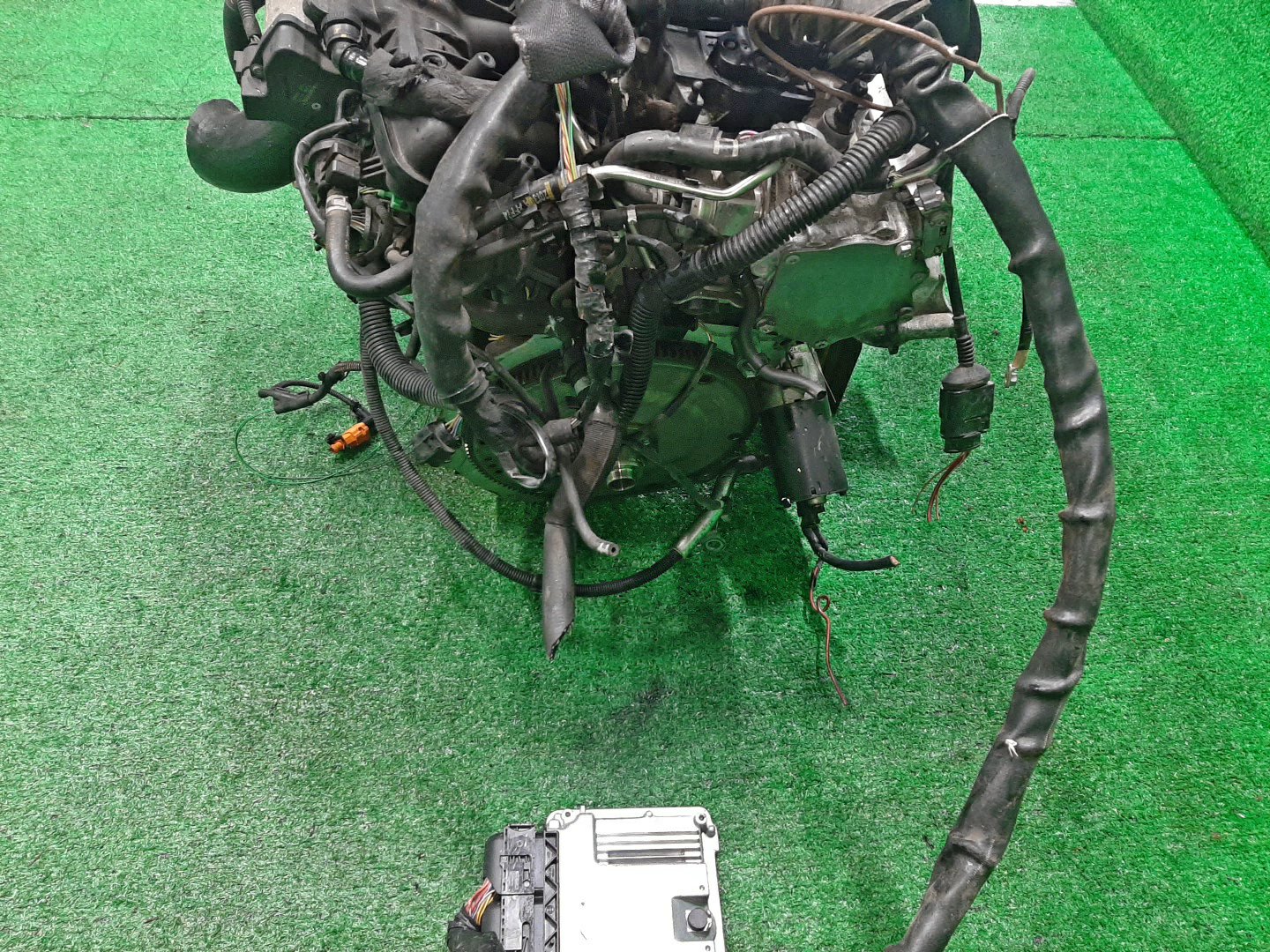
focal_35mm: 26
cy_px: 476
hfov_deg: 67.3
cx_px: 635
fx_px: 954
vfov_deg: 53.1
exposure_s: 1/50
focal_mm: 3.93
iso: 242
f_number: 1.7
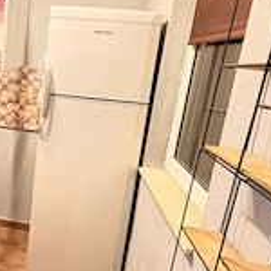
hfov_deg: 45.6
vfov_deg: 49.6
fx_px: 292
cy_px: 117
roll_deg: -5.7
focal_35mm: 33
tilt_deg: -10.4
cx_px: 33
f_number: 2.2
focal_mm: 2.22
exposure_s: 1/25
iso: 800
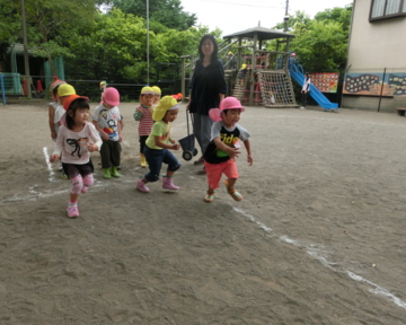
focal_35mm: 26
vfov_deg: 54.9
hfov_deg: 66.0
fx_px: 312
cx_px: 194
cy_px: 161
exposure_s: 1/400
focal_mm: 4.24
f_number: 3
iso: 80
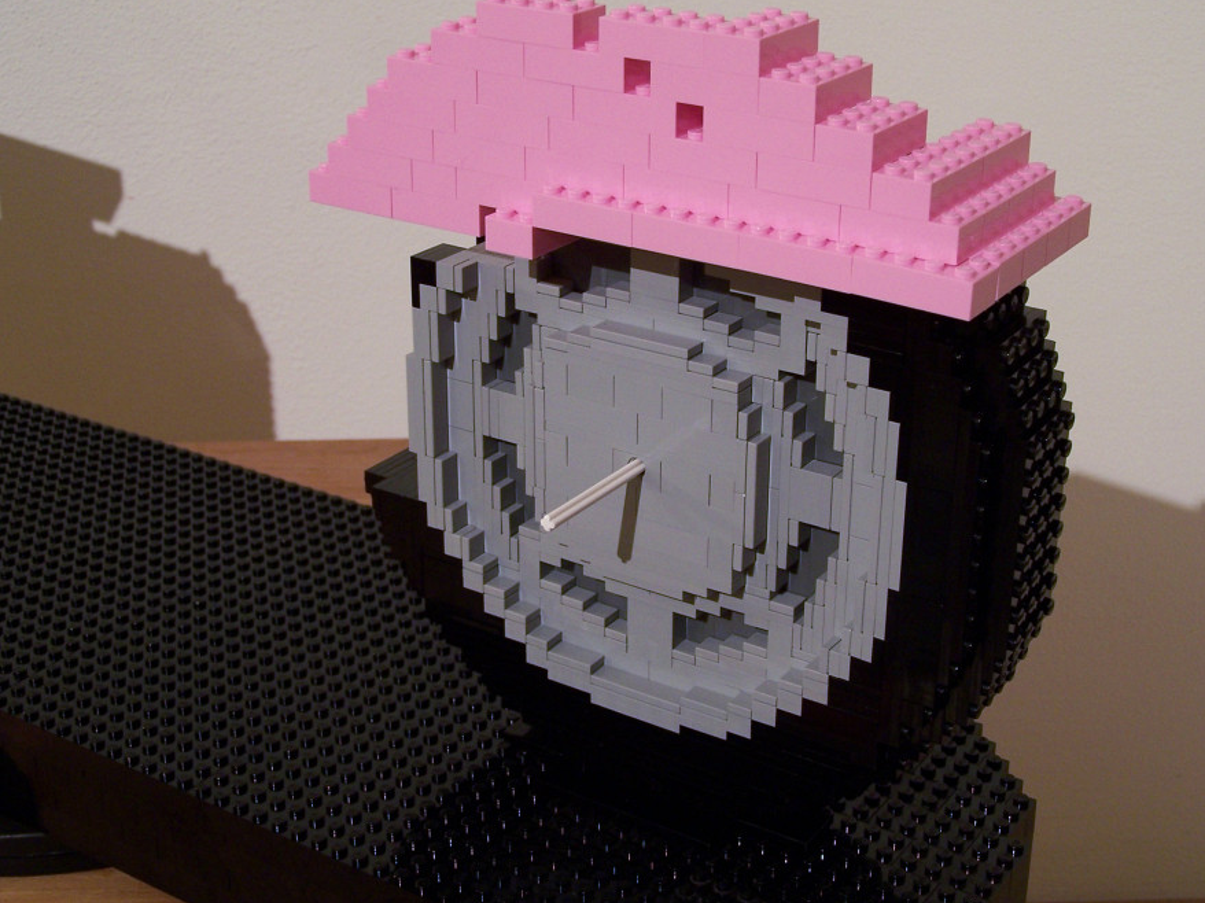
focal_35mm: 56
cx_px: 659
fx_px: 1949
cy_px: 401
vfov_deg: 26.1
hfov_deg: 34.3
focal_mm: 8
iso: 80
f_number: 3
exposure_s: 1/2
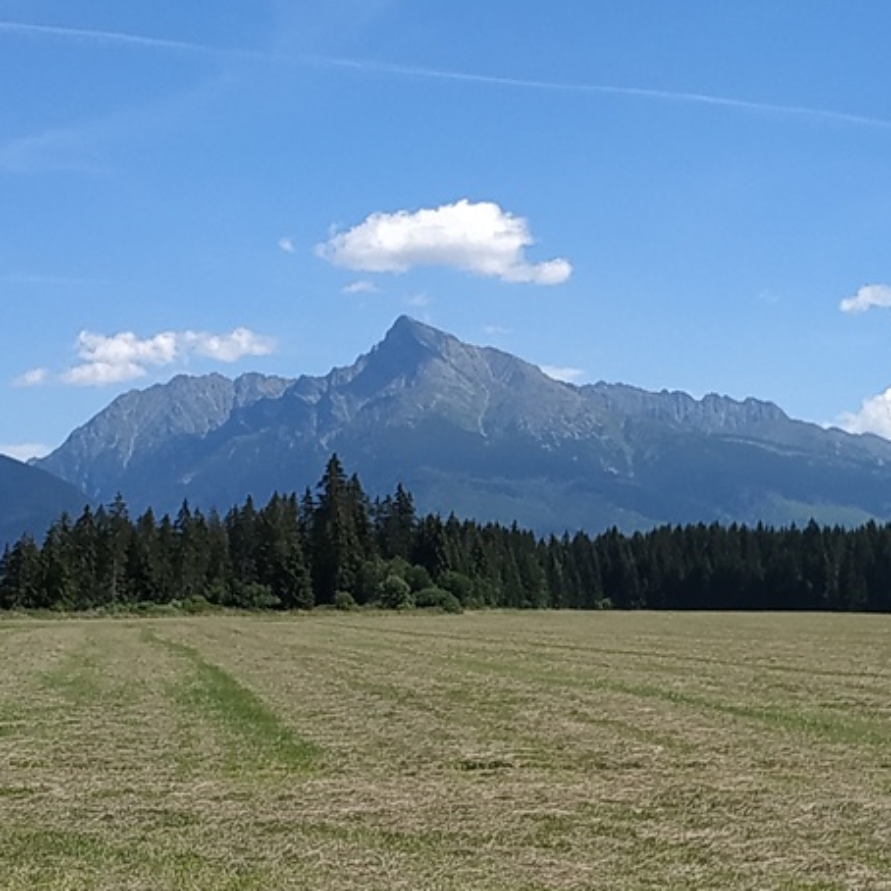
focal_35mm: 29
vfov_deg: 55.6
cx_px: 536
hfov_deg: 55.2
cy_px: 445
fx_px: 845
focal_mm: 3.94
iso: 100
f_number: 1.9
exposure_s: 1/2197
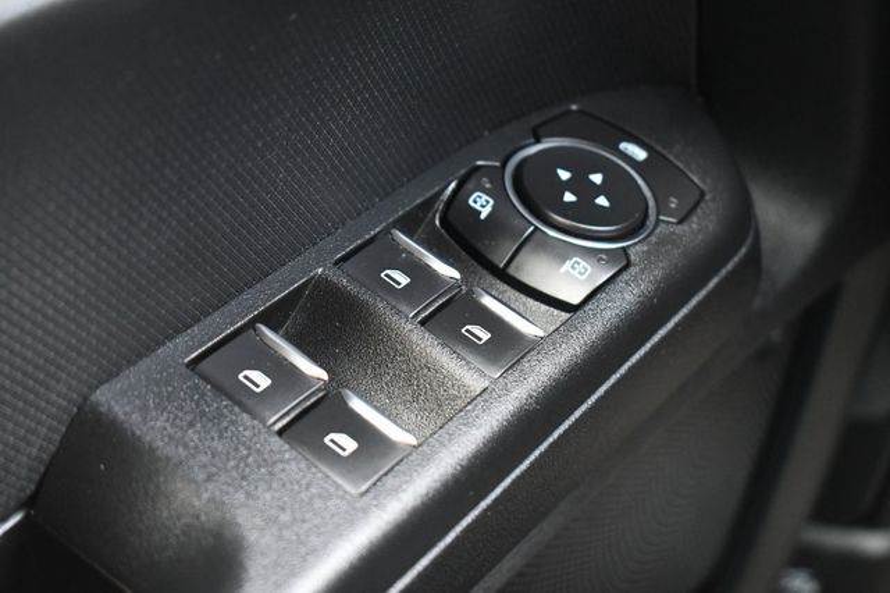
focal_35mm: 72
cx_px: 445
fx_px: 1779
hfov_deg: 28.1
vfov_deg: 18.9
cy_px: 296
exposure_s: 1/80
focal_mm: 48
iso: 3200
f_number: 5.3
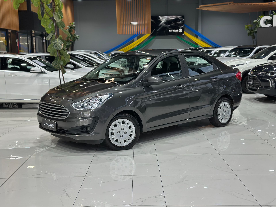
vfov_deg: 30.3
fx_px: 383
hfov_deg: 39.7
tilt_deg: -8.3
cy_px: 104
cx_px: 138
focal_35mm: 48
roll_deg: +0.4
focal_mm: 6.86
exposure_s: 1/120
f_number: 1.78
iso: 160
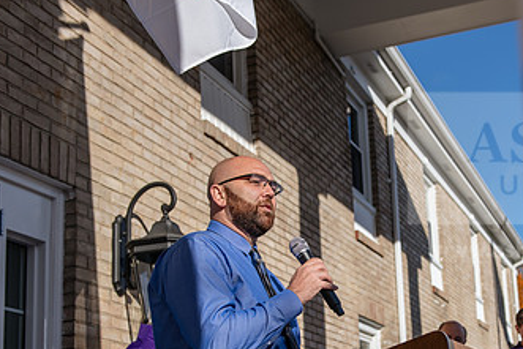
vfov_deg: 21.3
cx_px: 360
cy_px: 283
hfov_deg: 31.6
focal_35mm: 63
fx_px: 916
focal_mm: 36
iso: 80
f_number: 3.5
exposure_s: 1/1000
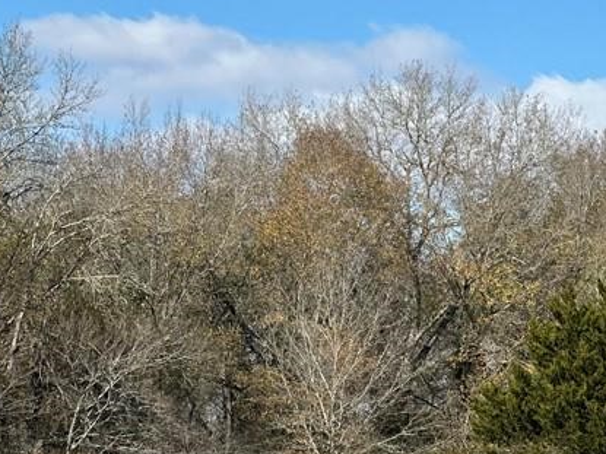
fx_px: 3325
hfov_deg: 10.4
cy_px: 257
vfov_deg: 7.8
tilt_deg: +5.8
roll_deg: +0.2
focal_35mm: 190
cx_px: 143
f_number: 2.8
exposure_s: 1/758
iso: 32
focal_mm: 9
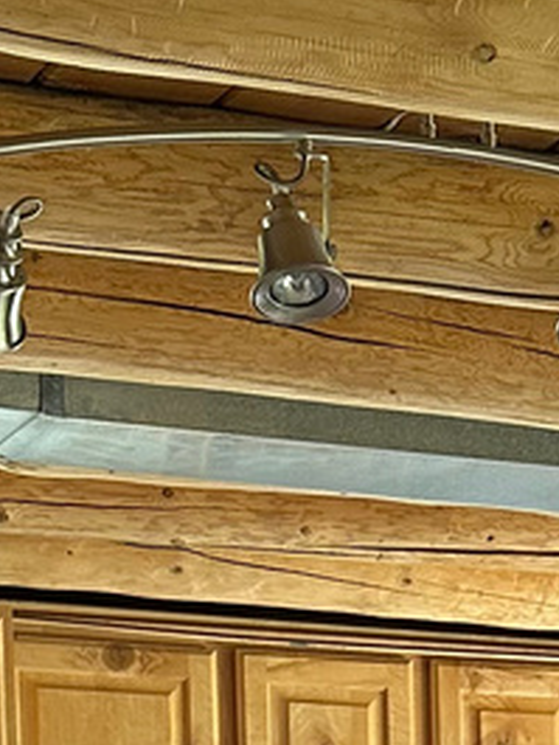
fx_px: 2990
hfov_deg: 10.3
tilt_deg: -4.5
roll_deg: -0.4
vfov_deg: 13.1
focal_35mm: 139
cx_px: 829
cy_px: 1251
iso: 160
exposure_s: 1/121
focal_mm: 6.86
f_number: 1.78
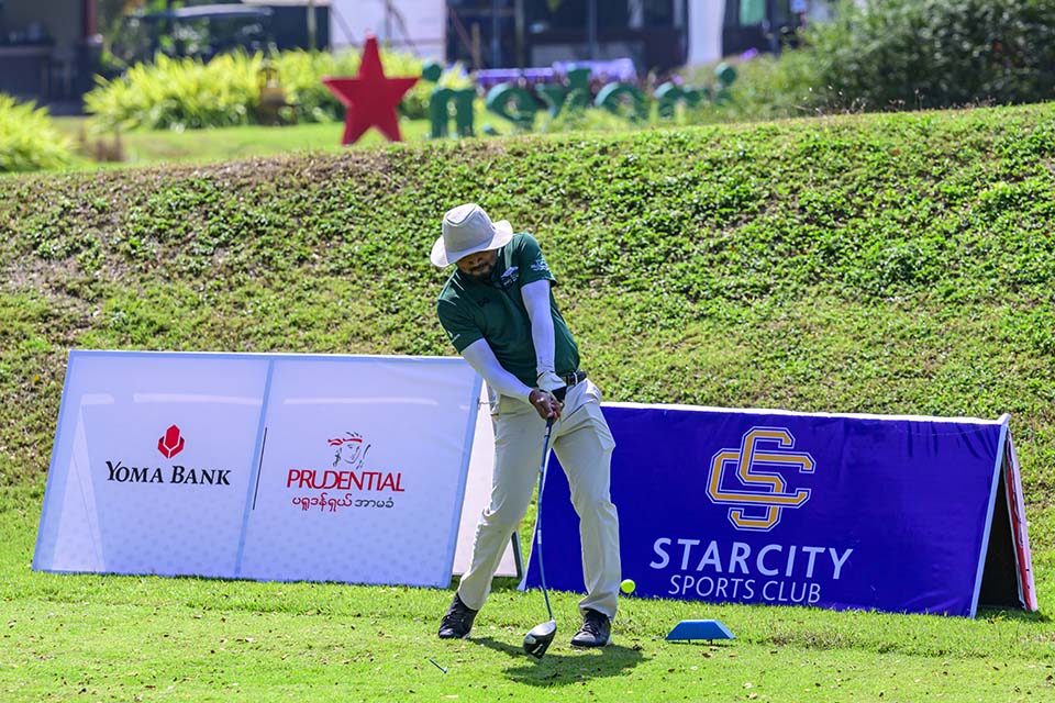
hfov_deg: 13.2
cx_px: 528
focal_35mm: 155
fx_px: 4542
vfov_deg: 8.9
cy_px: 352
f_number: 4
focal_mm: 155
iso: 720
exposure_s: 1/6400
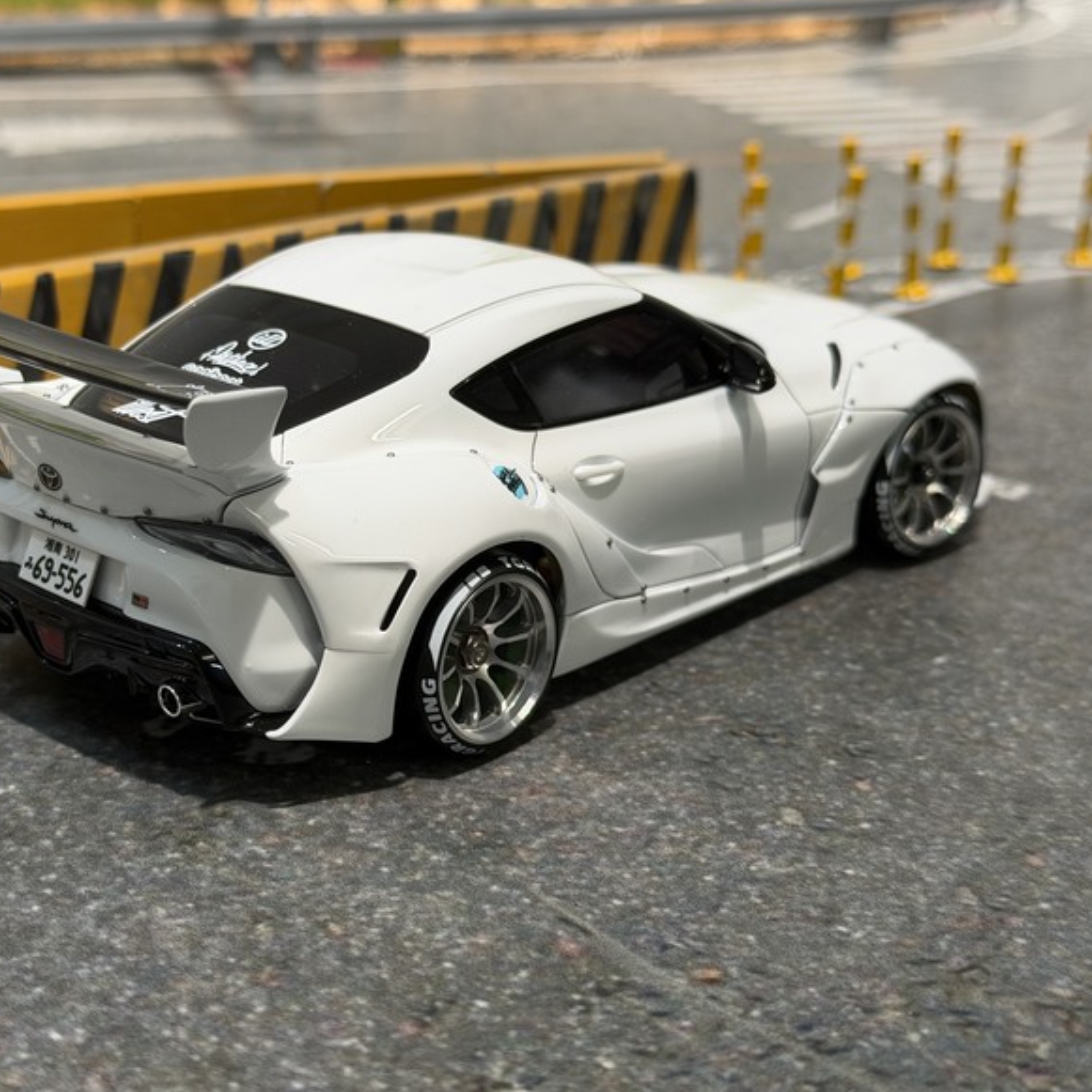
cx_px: 406
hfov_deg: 29.9
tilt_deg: -22.3
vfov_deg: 30.0
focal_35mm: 57
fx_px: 2034
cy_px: 544
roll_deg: -0.9
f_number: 1.78
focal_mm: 6.76
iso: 100
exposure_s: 1/60
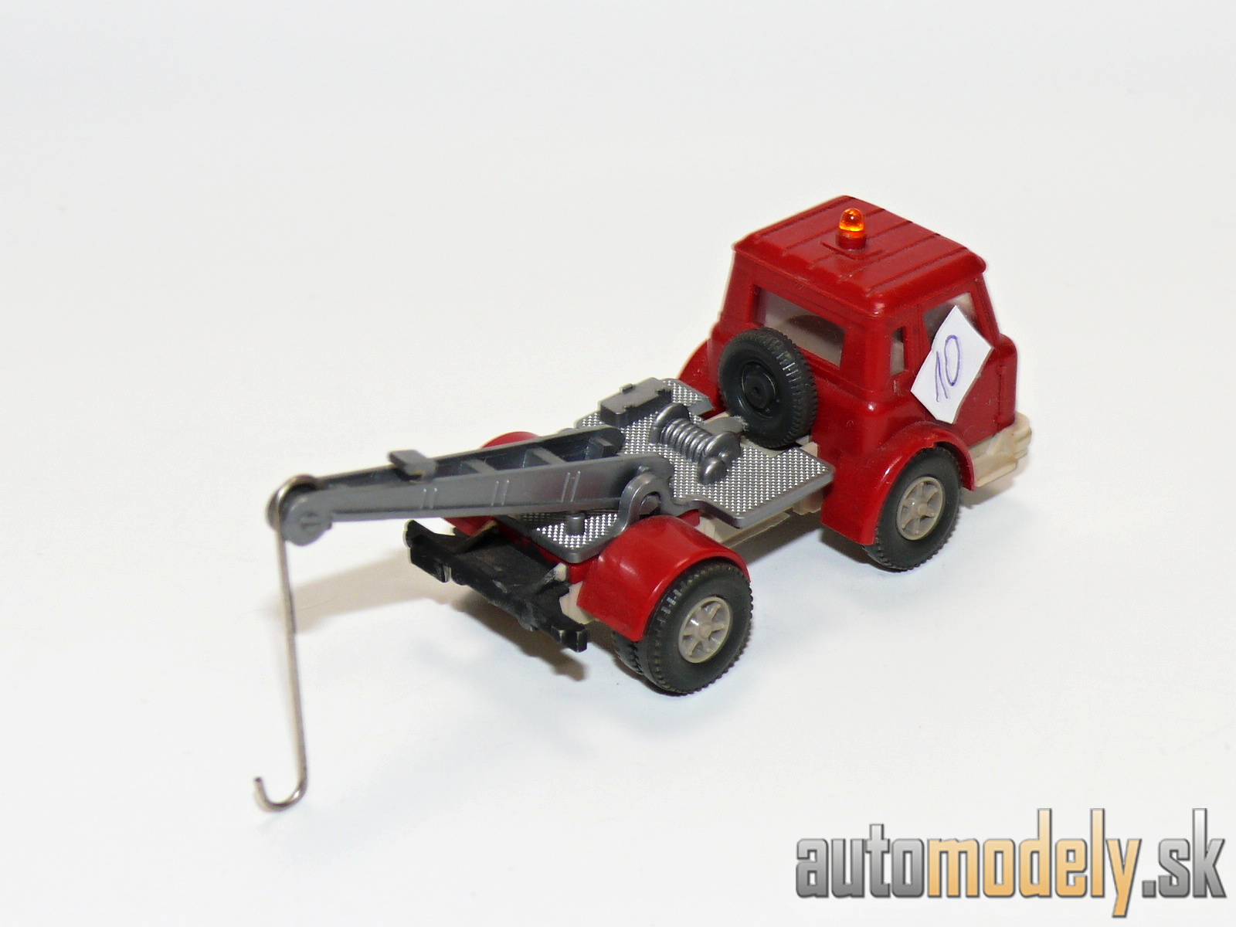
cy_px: 464
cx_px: 618
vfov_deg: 16.6
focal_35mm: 89
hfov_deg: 22.0
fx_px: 3178
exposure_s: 1/30
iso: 100
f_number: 4
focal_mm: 12.5
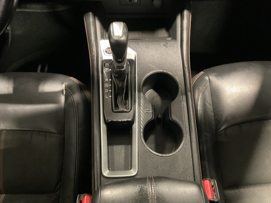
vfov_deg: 48.2
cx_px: 136
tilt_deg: -62.8
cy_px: 102
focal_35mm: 29
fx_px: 227
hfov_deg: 61.7
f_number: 1.8
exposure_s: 1/24
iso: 500
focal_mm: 3
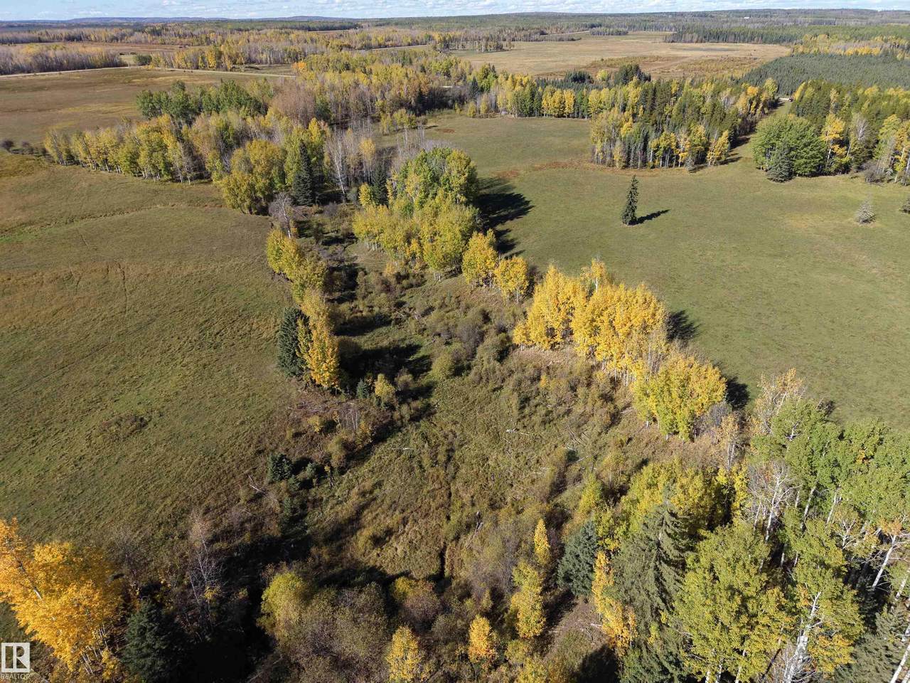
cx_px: 455
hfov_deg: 71.6
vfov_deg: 56.8
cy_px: 342
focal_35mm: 24
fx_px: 631
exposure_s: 1/3000
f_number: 1.8
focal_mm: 8.67
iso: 150
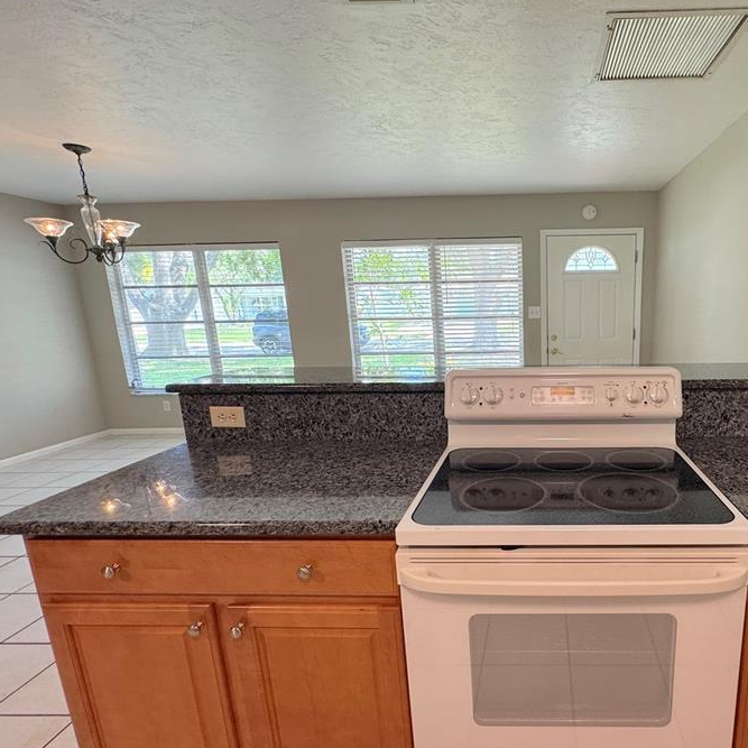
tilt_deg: -12.2
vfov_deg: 77.6
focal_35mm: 19
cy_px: 398
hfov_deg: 73.8
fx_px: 464
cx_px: 533
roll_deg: +0.7
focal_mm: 2.22
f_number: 2.2
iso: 250
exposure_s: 1/120
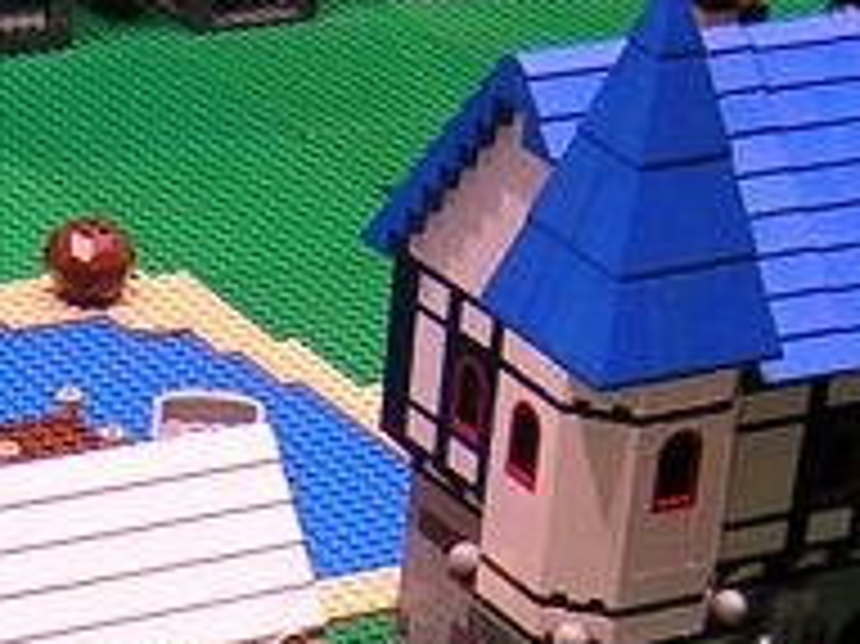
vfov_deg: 9.8
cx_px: 68
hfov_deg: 13.0
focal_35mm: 151
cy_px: 621
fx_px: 3749
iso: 100
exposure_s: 1/12.7
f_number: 2.6
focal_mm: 4.7
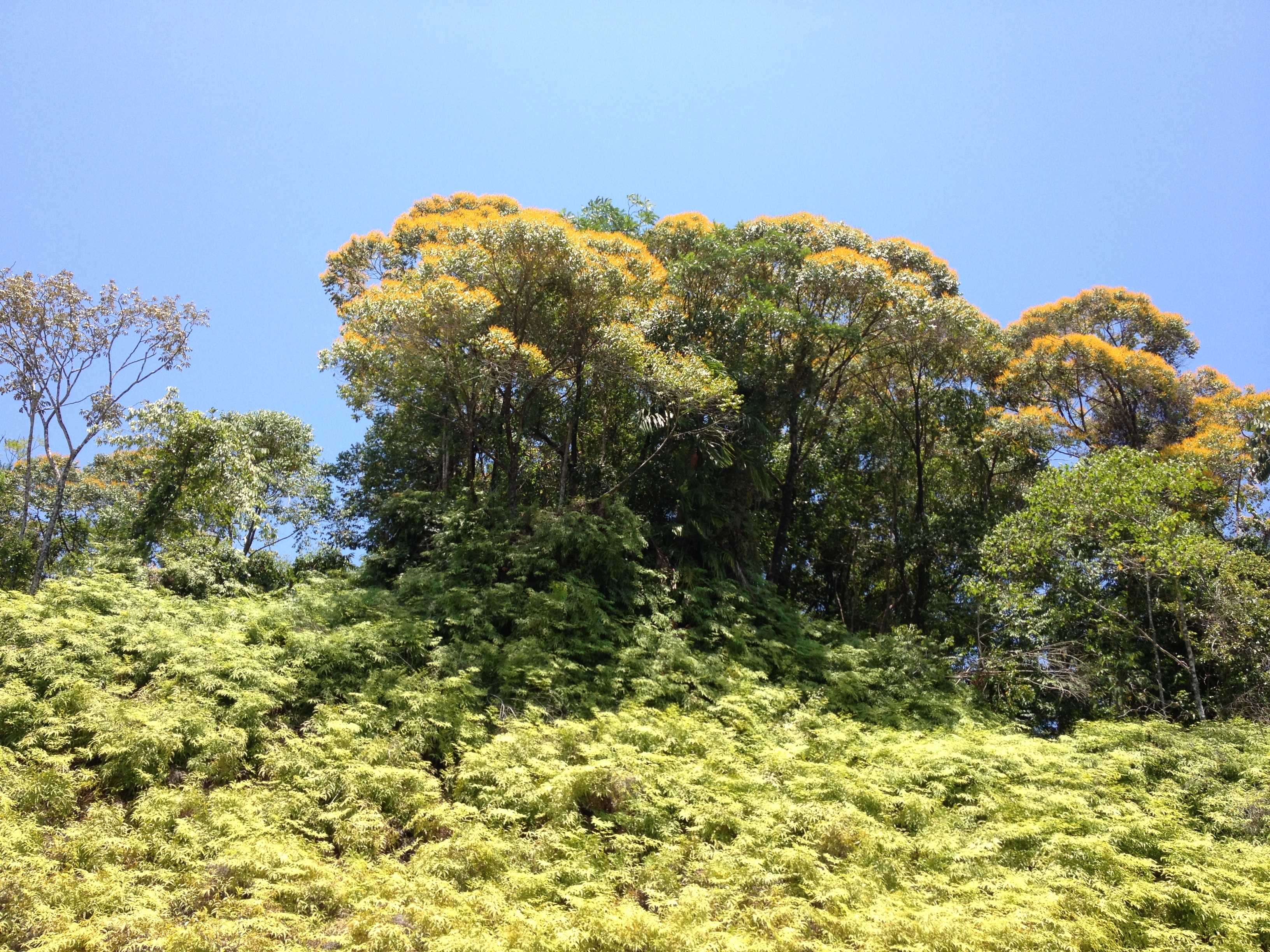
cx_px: 635
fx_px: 1284
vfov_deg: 40.7
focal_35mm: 35
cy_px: 476
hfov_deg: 52.6
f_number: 2.4
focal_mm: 4.28
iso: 50
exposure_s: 1/756
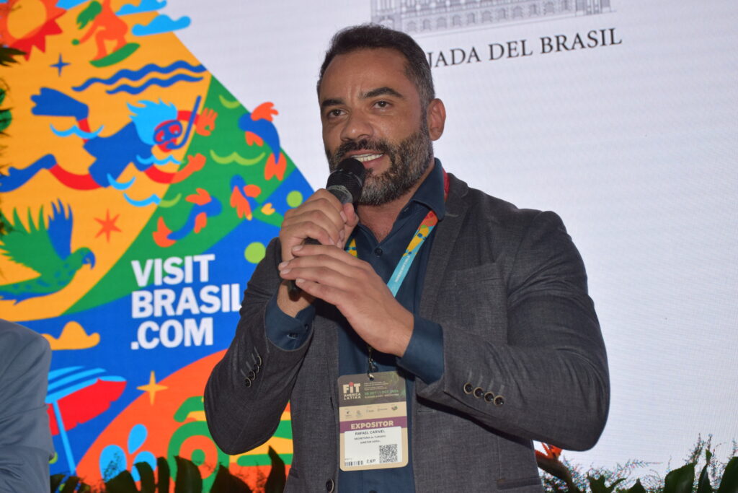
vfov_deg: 22.6
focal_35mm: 60
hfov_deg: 33.4
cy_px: 246
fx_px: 1230
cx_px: 369
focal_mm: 40
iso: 800
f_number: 5.6
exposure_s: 1/125
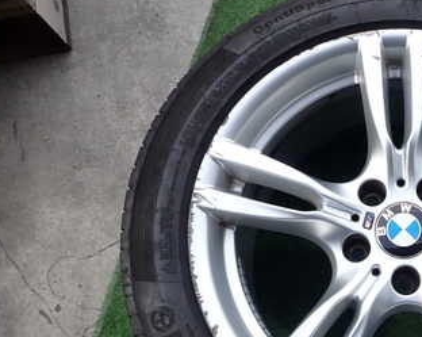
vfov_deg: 31.5
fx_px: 586
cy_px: 252
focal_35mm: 47
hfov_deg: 36.7
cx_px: 391
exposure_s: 1/200
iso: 100
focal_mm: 4.5
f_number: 2.8
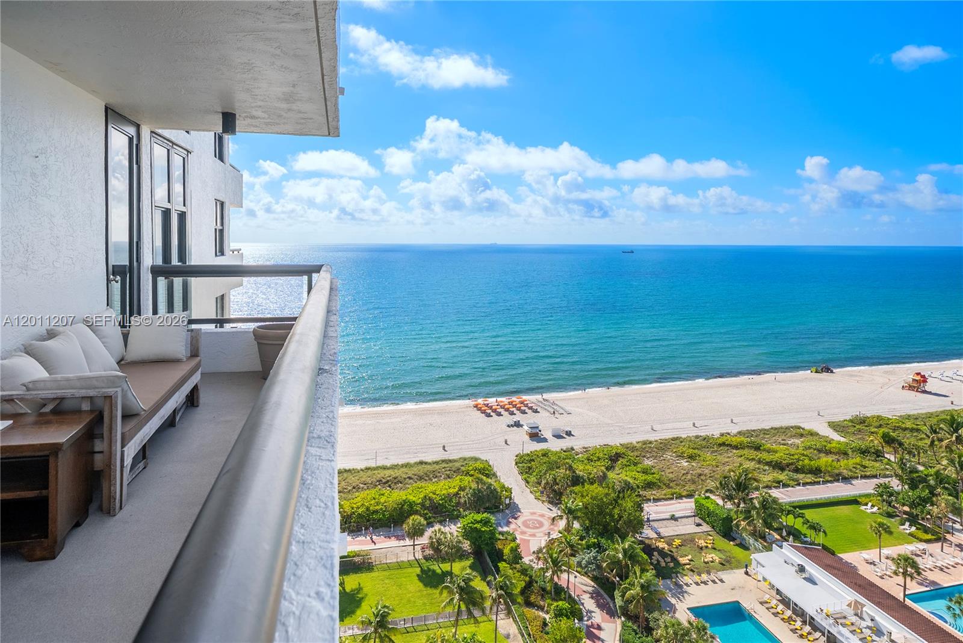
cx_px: 482
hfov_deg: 84.0
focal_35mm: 20
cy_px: 322
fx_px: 535
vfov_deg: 62.0
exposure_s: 1/400
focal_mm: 20
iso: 200
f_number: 8
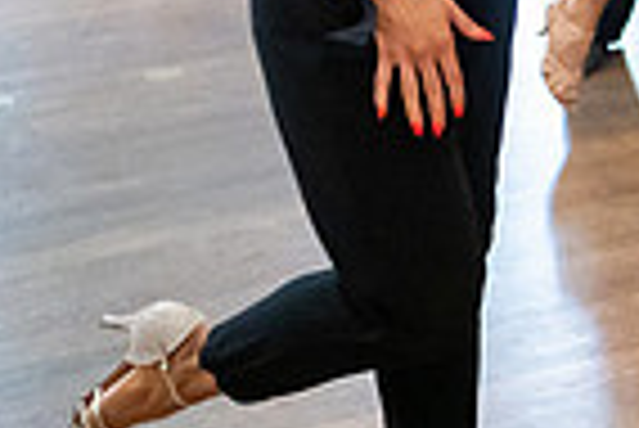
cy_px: -345
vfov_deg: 9.2
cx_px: 1228
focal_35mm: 143
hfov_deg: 12.7
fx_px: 2541
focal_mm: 35
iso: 6400
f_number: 2
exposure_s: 1/500
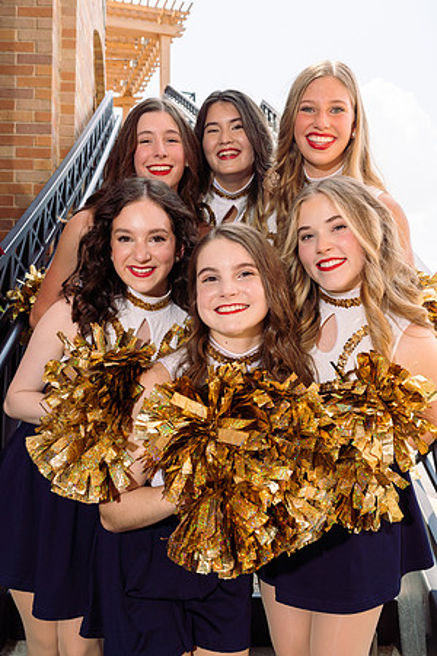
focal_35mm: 35
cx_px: 218
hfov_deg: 37.9
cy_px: 328
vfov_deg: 54.4
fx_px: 637
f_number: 7.1
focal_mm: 35
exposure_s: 1/250
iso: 160
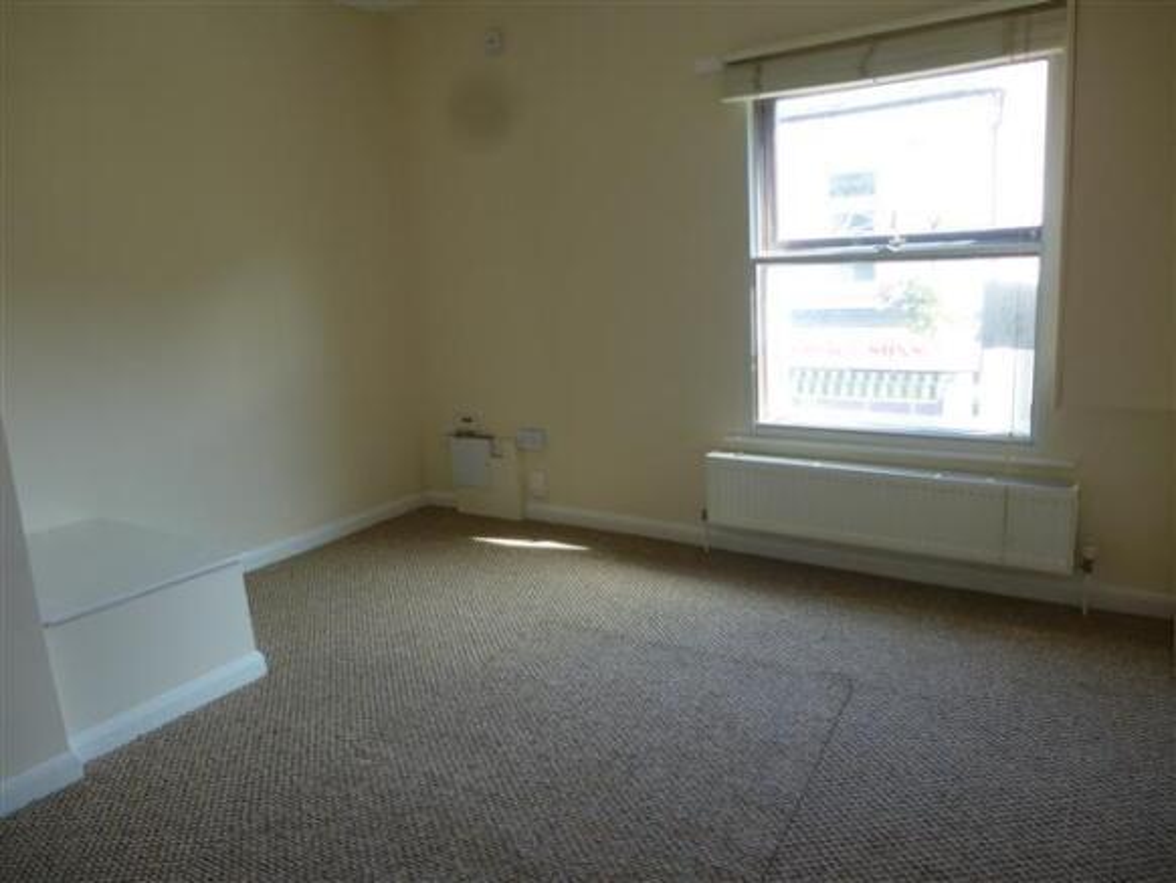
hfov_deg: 71.6
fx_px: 816
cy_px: 442
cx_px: 588
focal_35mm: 24
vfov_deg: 56.9
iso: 160
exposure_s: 1/60
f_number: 3.3
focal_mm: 4.3
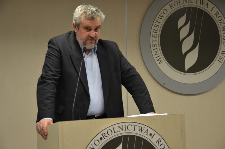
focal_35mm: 87
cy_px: 74
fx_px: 543
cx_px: 112
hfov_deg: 23.4
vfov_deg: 15.6
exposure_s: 1/60
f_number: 5
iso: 800
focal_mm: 58
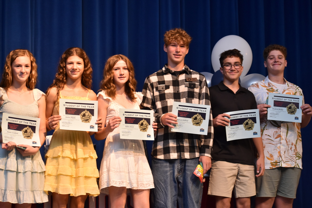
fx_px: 910
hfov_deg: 19.5
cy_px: 104
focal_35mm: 105
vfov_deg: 13.0
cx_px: 156
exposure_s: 1/125
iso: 800
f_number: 4.5
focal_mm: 70
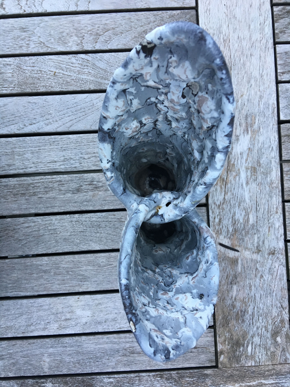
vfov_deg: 61.7
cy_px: 194
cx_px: 145
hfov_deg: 48.2
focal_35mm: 29
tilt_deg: -88.1
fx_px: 324
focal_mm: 4.15
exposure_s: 1/17
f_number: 2.2
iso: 40
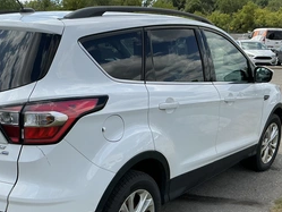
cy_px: 143
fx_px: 367
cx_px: 85
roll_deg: -1.4
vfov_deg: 31.9
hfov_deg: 41.3
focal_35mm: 45
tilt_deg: -13.8
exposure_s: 1/1279
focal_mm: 3
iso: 25
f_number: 1.8
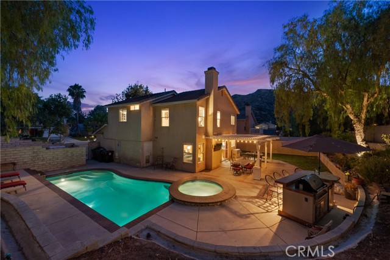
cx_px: 195
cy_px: 130
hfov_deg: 104.2
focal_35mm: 14
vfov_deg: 81.2
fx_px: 152
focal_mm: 14
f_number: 9
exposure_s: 25
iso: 100
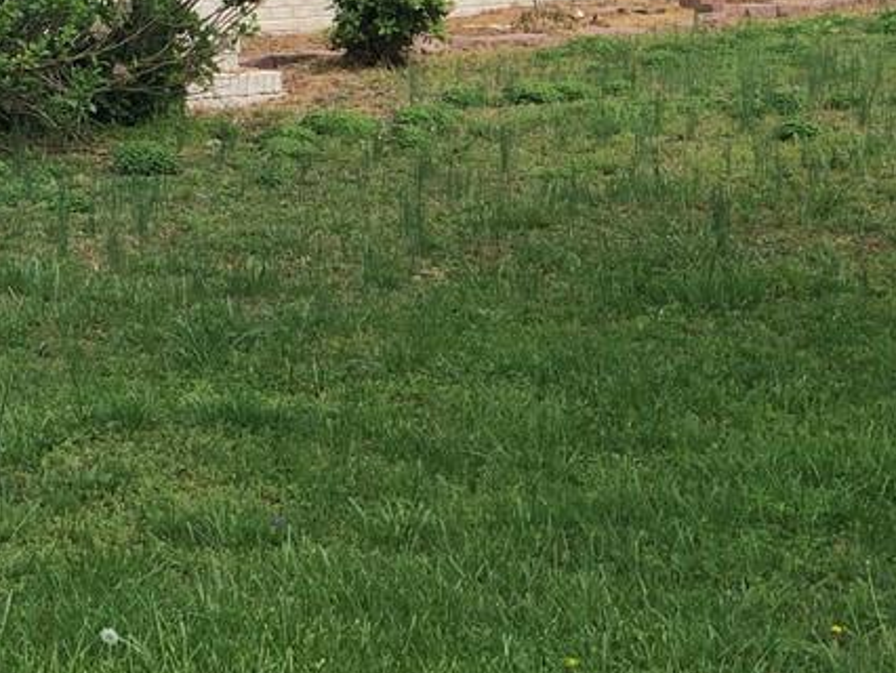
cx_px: -76
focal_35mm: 137
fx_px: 3548
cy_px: -101
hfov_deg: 14.1
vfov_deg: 10.7
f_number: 2.8
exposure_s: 1/188
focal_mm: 6.6
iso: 20
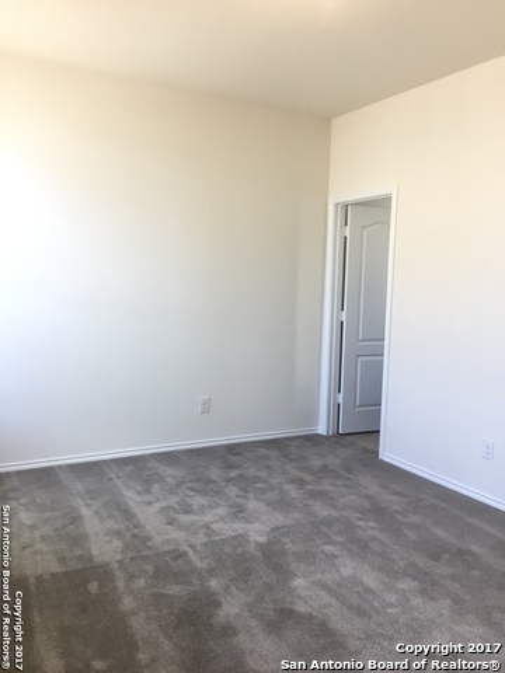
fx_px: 564
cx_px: 252
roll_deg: -3.0
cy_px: 336
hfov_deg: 48.2
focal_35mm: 29
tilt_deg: -4.5
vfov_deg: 61.7
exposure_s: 1/30
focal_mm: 4.15
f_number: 2.2
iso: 40
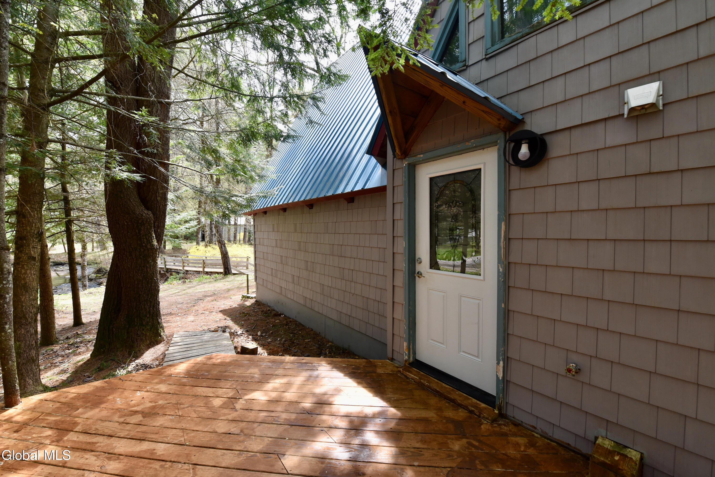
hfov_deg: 104.2
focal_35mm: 14
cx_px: 358
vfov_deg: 81.3
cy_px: 238
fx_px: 278
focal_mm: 14
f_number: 8
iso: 800
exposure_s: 1/250
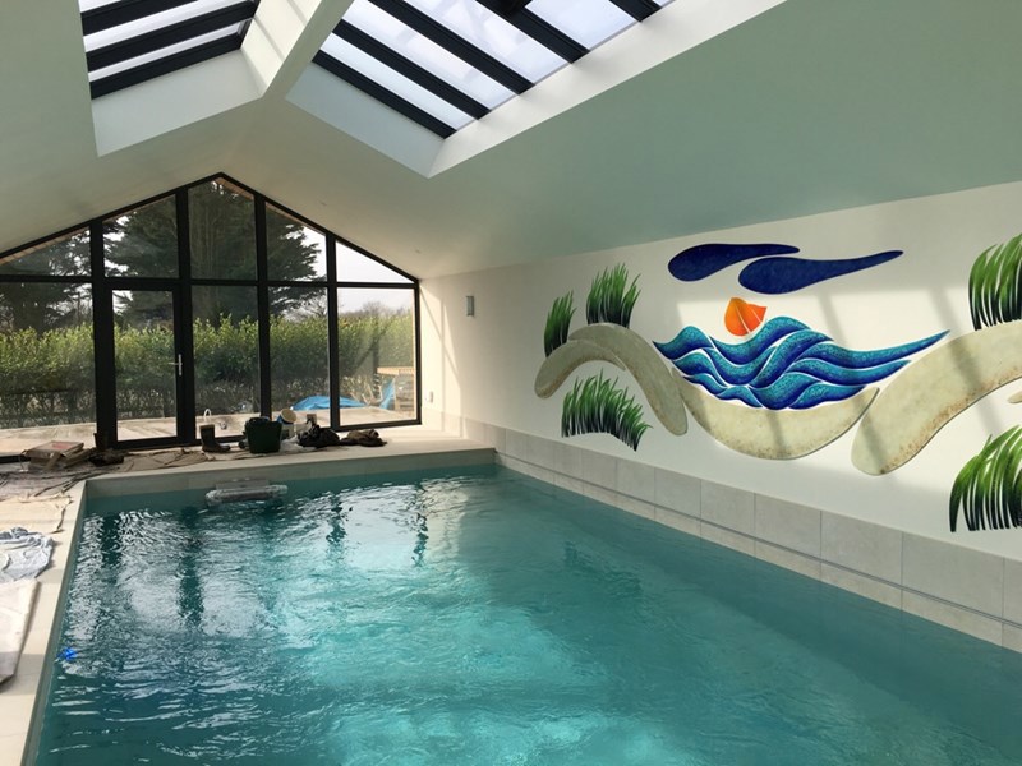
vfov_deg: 48.2
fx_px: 856
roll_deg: +1.0
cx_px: 511
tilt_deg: -3.3
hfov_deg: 61.7
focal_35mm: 29
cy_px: 383
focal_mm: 4.15
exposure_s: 1/557
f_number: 2.2
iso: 25
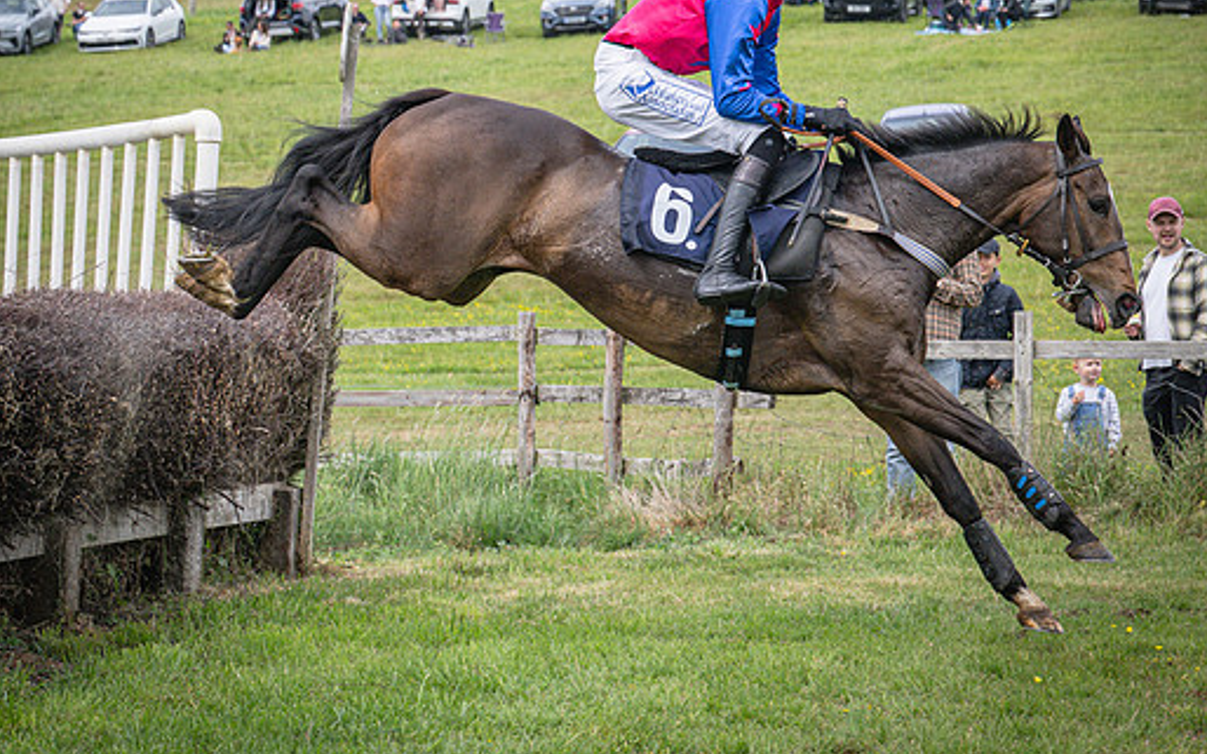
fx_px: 4703
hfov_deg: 14.6
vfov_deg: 9.2
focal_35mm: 143
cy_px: 224
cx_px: 769
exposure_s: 1/1600
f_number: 5
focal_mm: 70
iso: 400
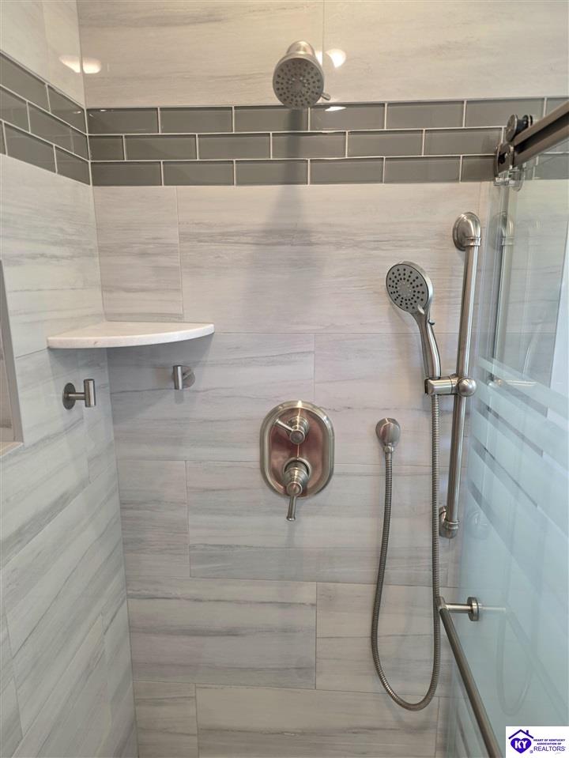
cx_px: 284
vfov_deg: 73.9
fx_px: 504
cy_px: 379
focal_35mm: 23
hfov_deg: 58.9
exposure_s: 1/120
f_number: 1.7
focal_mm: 6.25
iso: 100
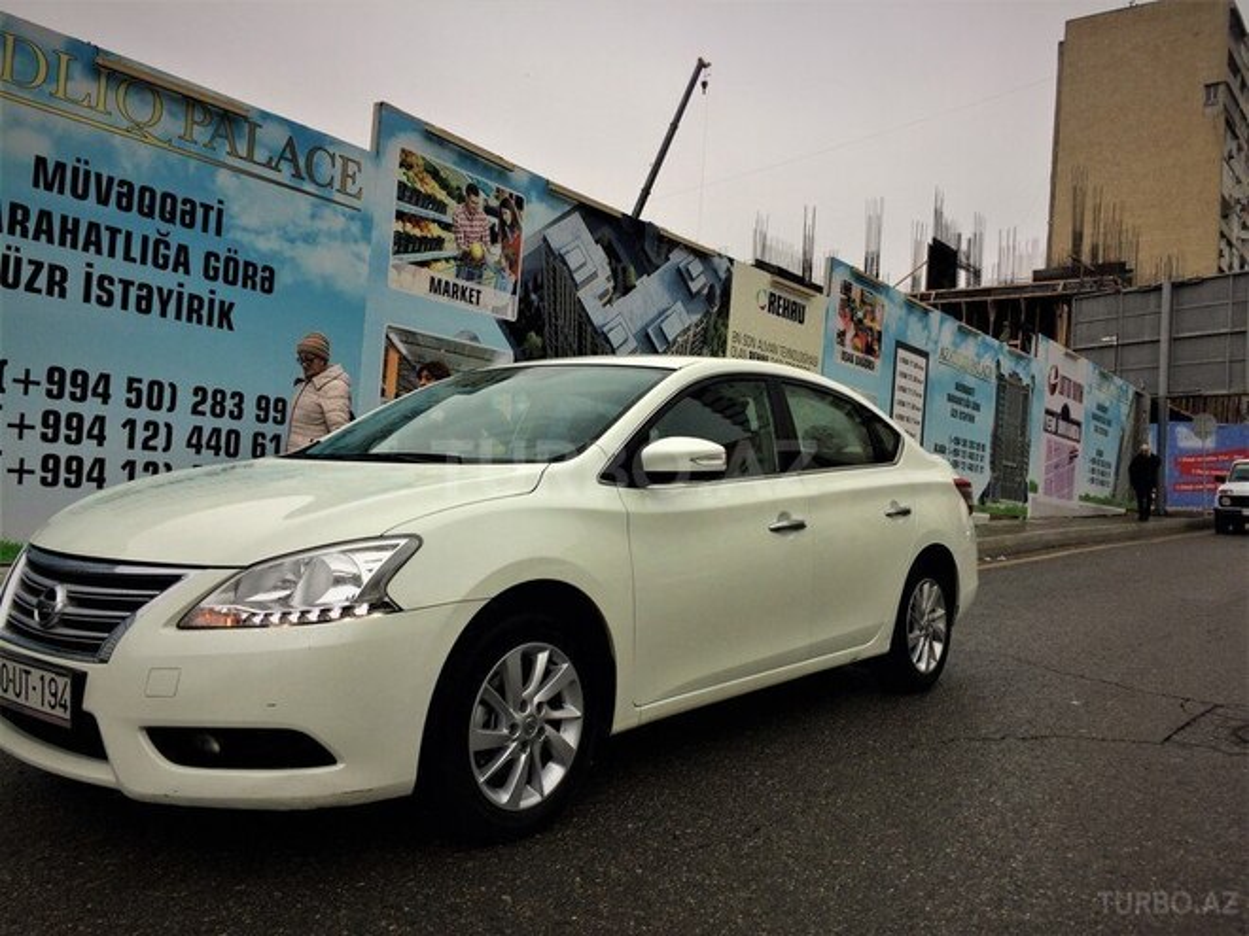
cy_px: 468
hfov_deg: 61.7
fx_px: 1046
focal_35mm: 29
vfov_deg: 48.2
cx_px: 624
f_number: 2.2
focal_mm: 4.15
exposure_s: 1/120
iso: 32
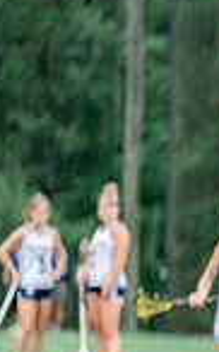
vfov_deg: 2.7
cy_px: 411
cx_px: 681
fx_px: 7368
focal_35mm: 770
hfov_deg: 1.7
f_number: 3
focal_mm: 190
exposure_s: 1/640
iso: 250
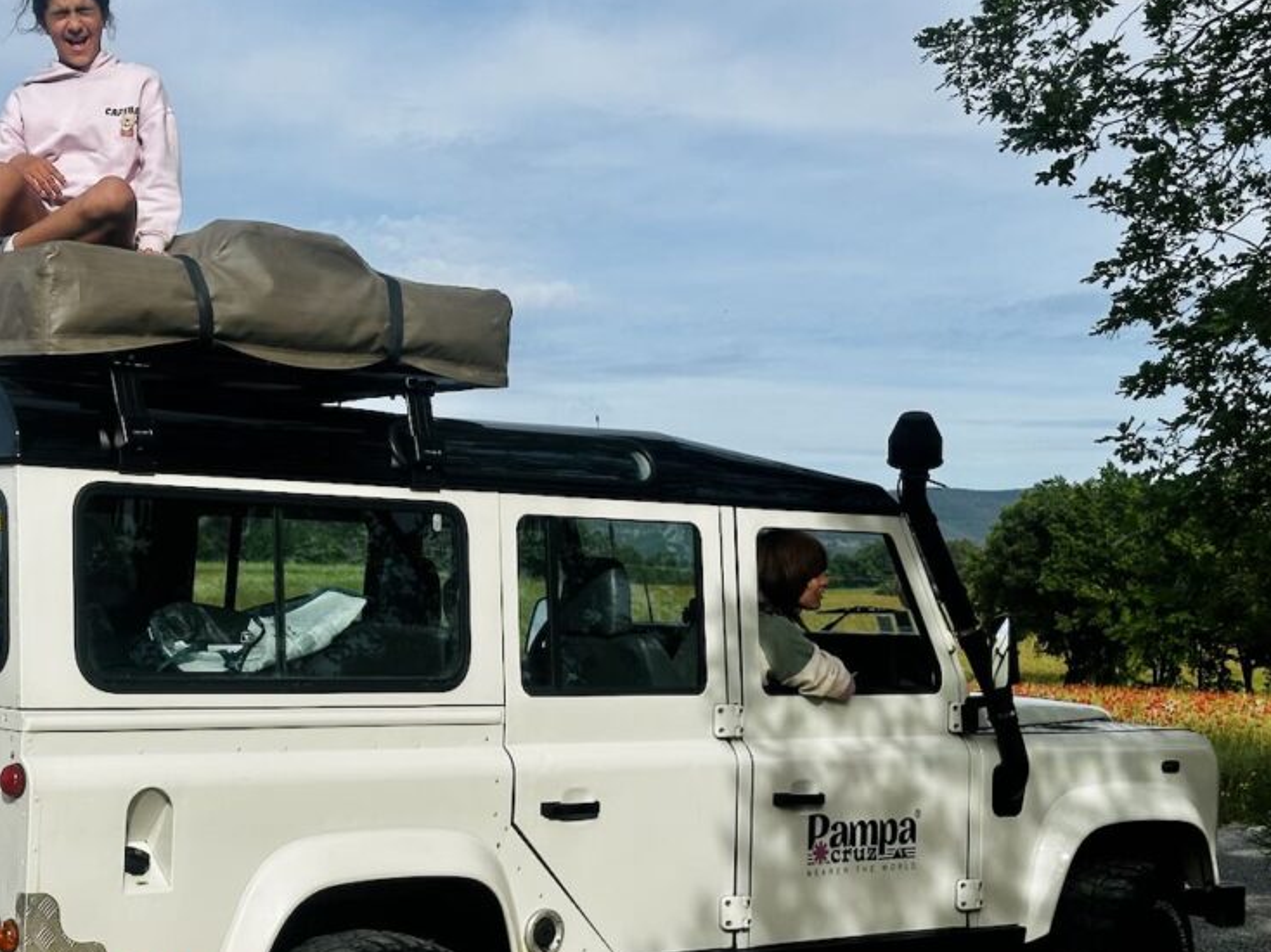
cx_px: 440
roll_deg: +0.7
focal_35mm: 67
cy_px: 561
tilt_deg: +2.2
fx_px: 2459
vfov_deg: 21.9
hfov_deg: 28.8
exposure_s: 1/4566
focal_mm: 6.86
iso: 64
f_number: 1.78
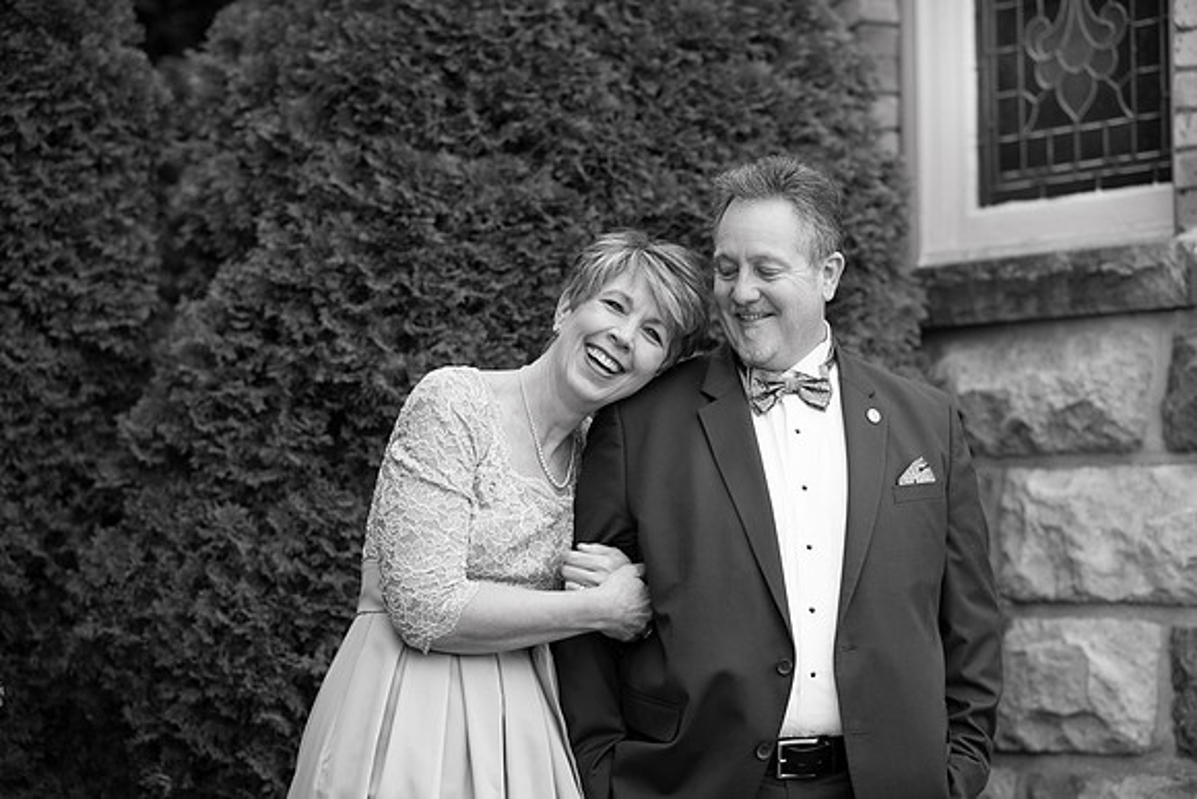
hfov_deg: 23.9
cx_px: 598
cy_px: 400
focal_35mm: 85
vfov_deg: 16.1
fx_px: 2827
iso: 100
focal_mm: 85
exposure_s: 1/125
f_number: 2.5
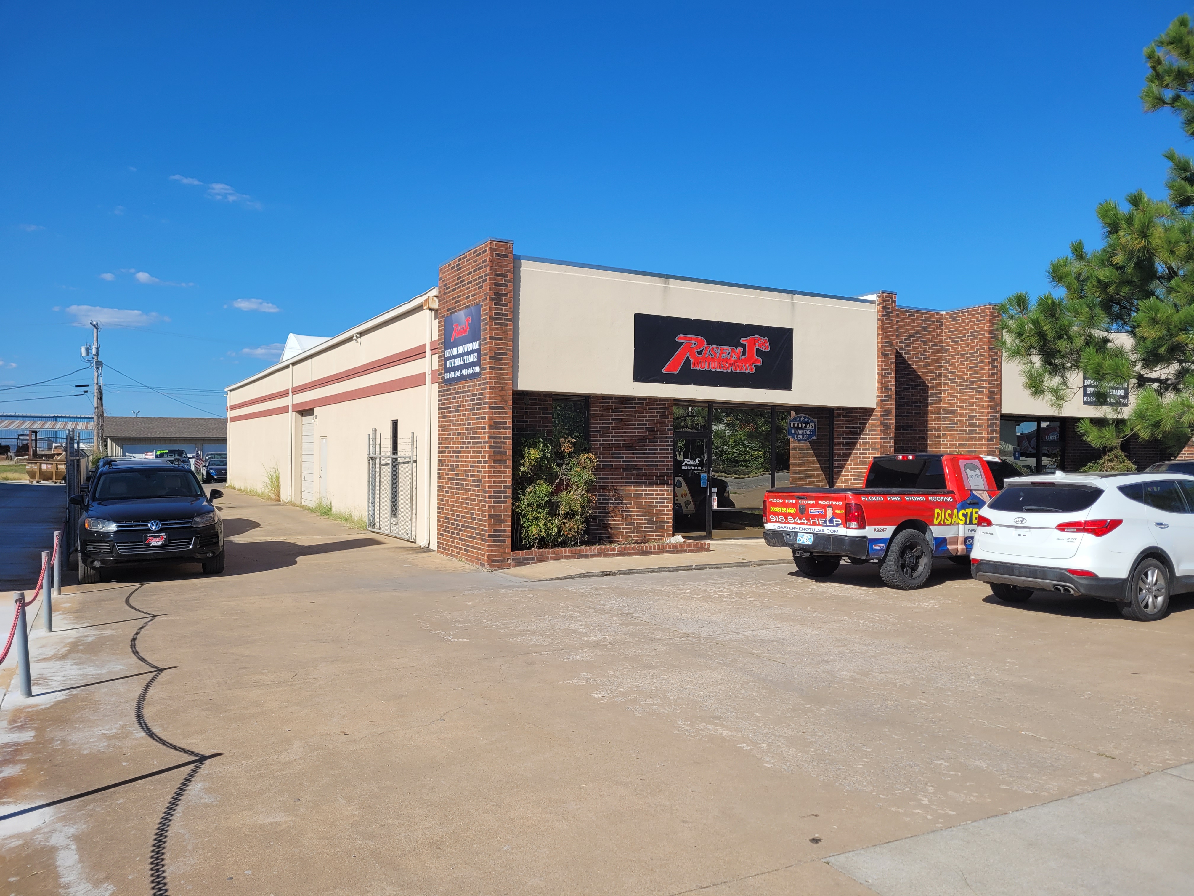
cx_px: 597
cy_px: 448
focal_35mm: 26
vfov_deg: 53.1
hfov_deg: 67.3
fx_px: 897
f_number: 1.8
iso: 40
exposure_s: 1/2828
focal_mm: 5.4
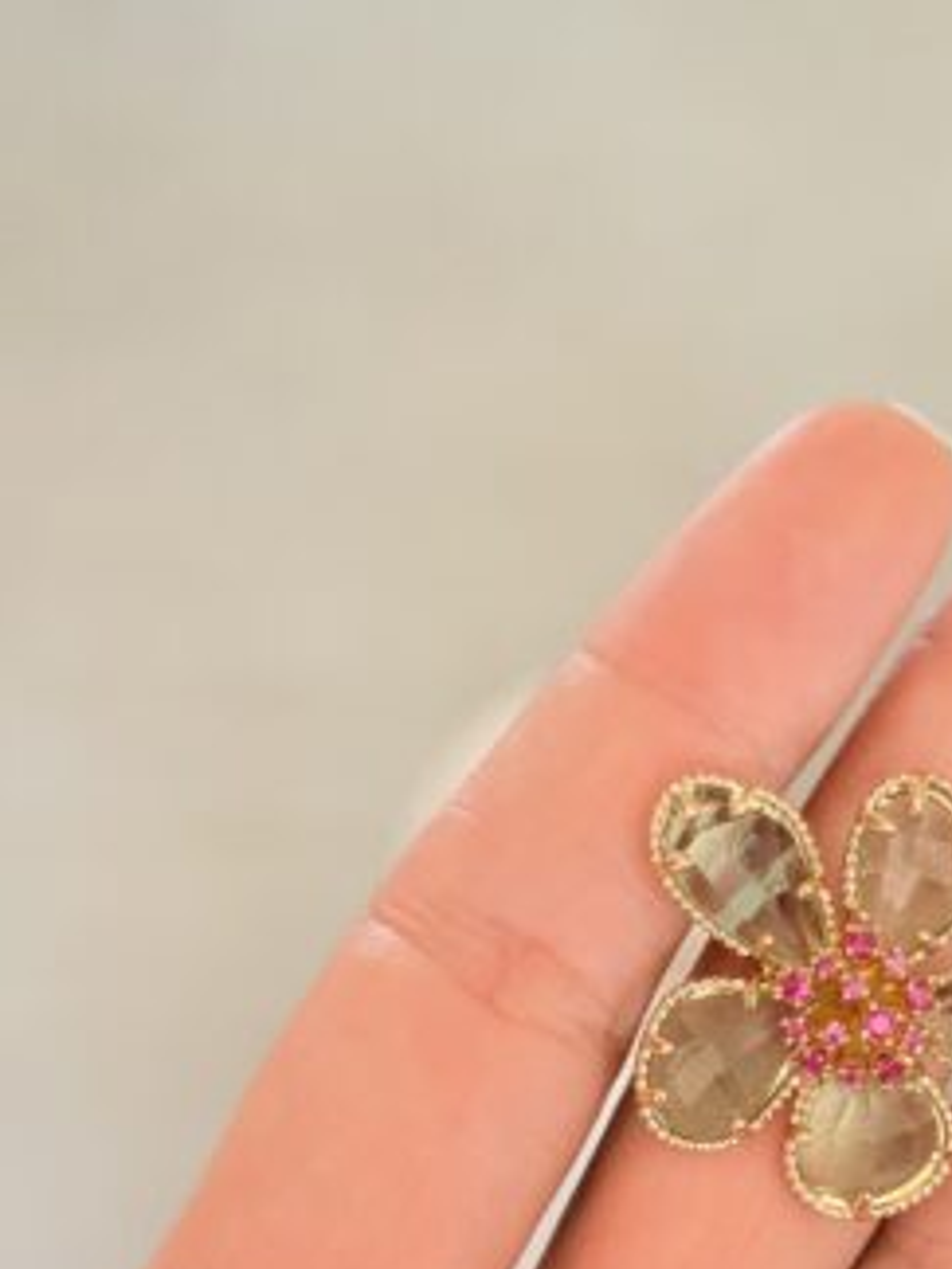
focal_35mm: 85
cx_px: 834
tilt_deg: -53.8
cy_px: 1056
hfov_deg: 17.1
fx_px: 3117
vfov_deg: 22.6
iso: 320
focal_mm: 6.76
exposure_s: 1/40
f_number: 1.78
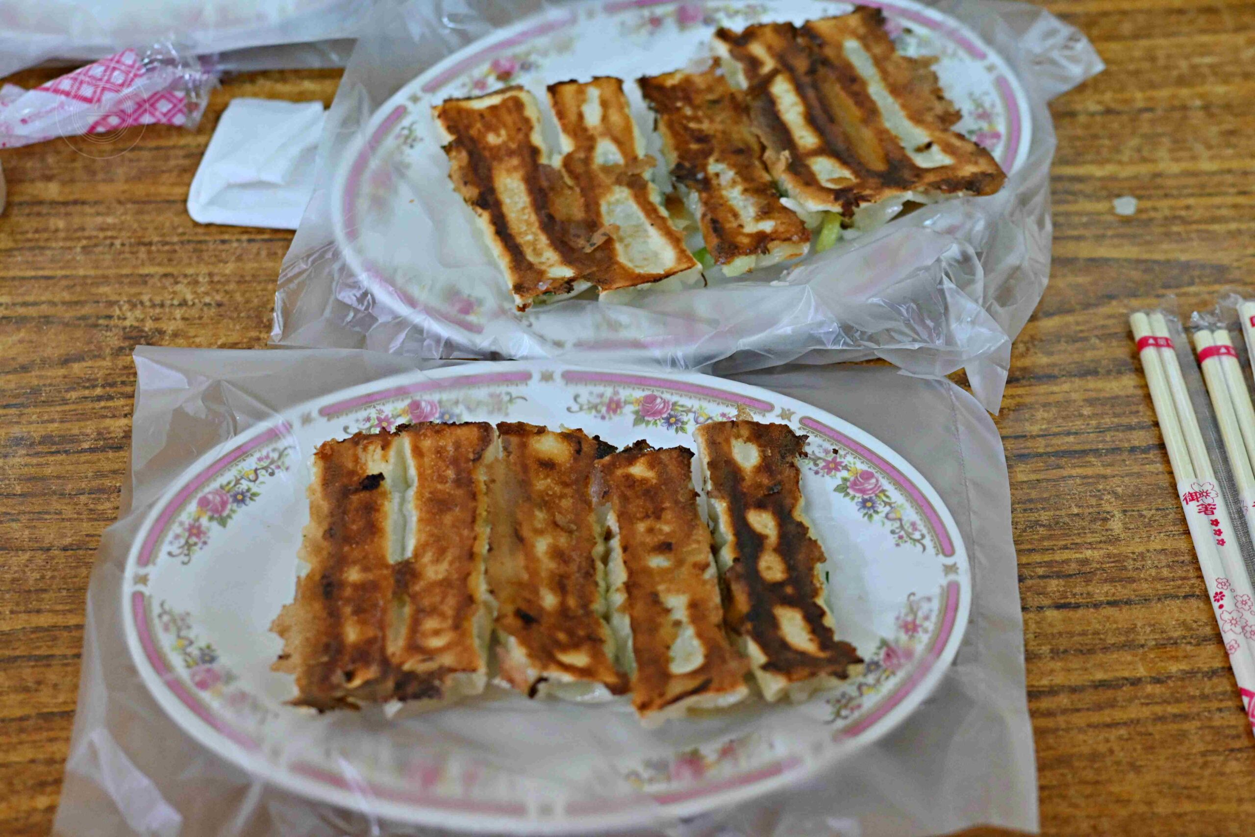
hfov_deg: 27.0
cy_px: 418
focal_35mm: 75
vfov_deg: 18.2
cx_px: 628
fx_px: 2615
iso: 1400
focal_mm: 50
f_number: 3.2
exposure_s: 1/200
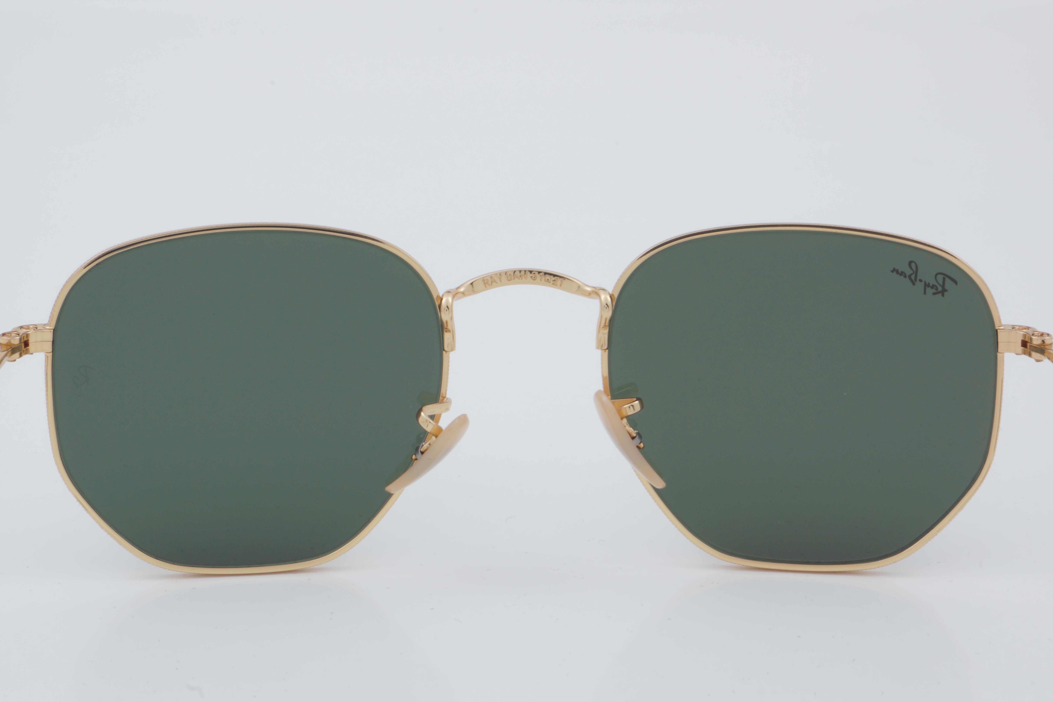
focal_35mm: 82
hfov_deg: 24.6
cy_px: 351
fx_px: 2413
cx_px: 526
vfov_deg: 16.6
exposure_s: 1/4
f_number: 32
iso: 100
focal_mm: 55
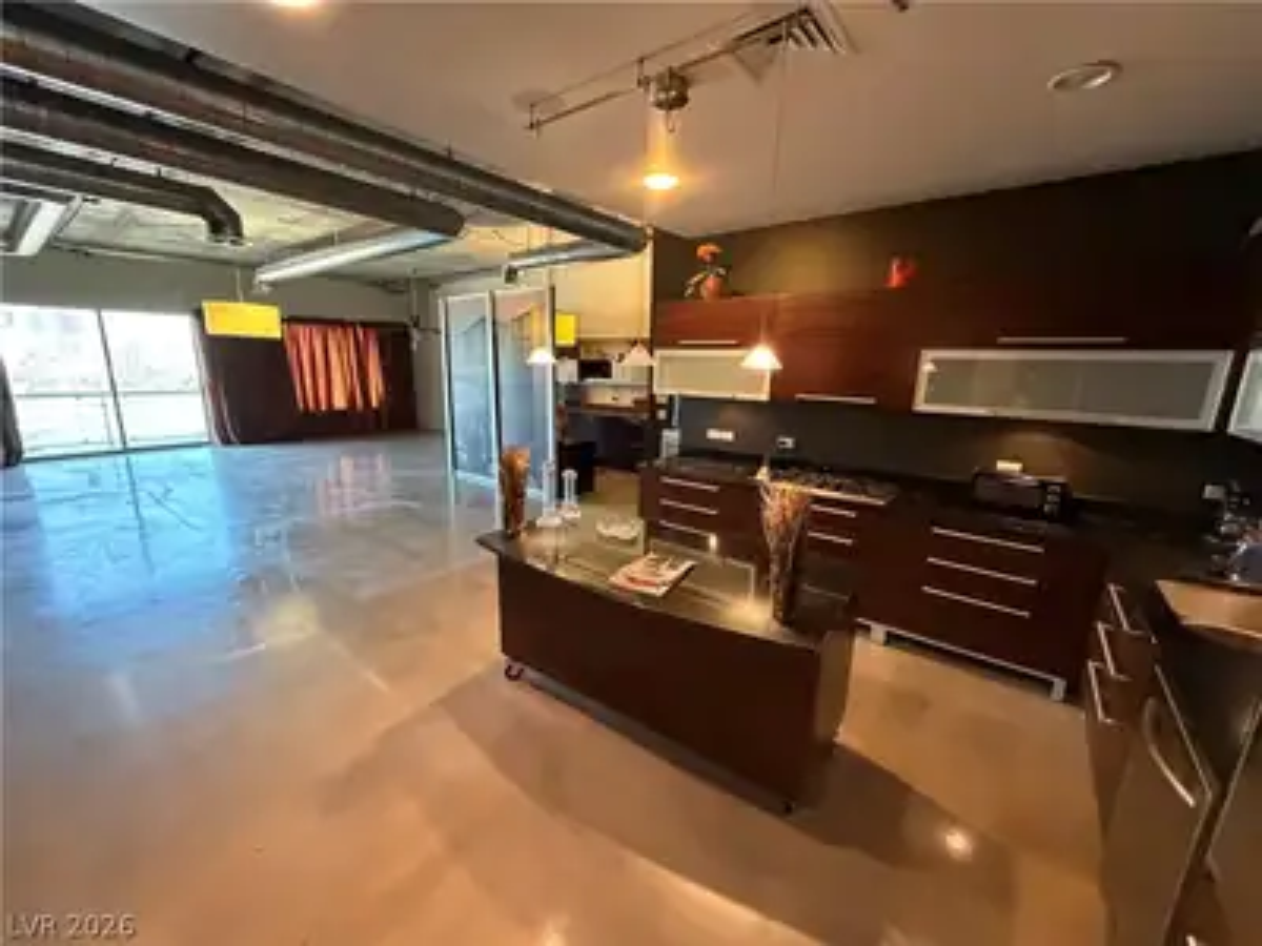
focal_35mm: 14
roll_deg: -0.5
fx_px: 510
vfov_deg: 85.7
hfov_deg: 102.1
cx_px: 631
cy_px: 473
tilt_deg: -12.9
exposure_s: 1/60
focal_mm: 2.22
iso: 1000
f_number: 2.2
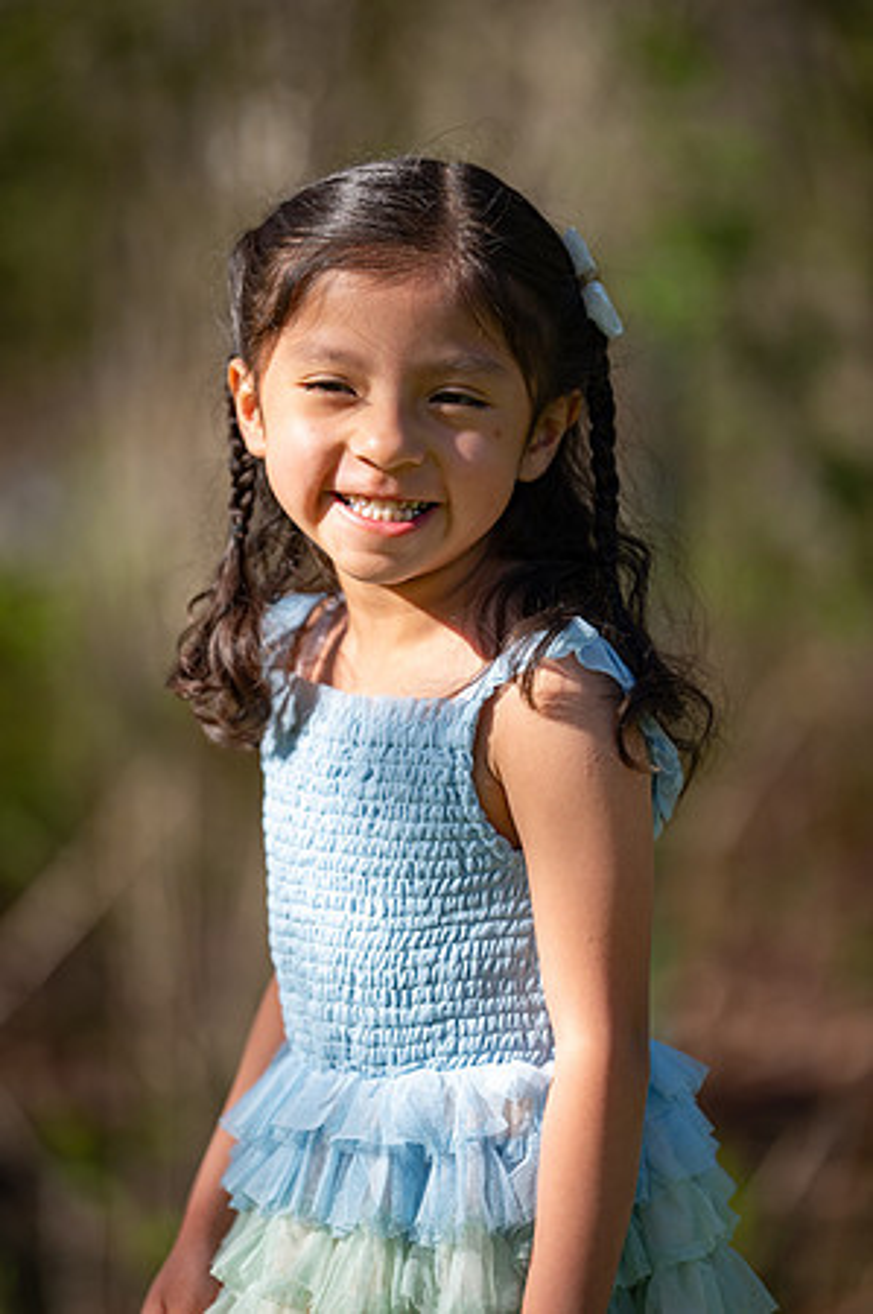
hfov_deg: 7.2
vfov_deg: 10.8
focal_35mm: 190
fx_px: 6927
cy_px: 657
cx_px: 436
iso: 400
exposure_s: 1/3200
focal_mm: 190
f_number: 2.8
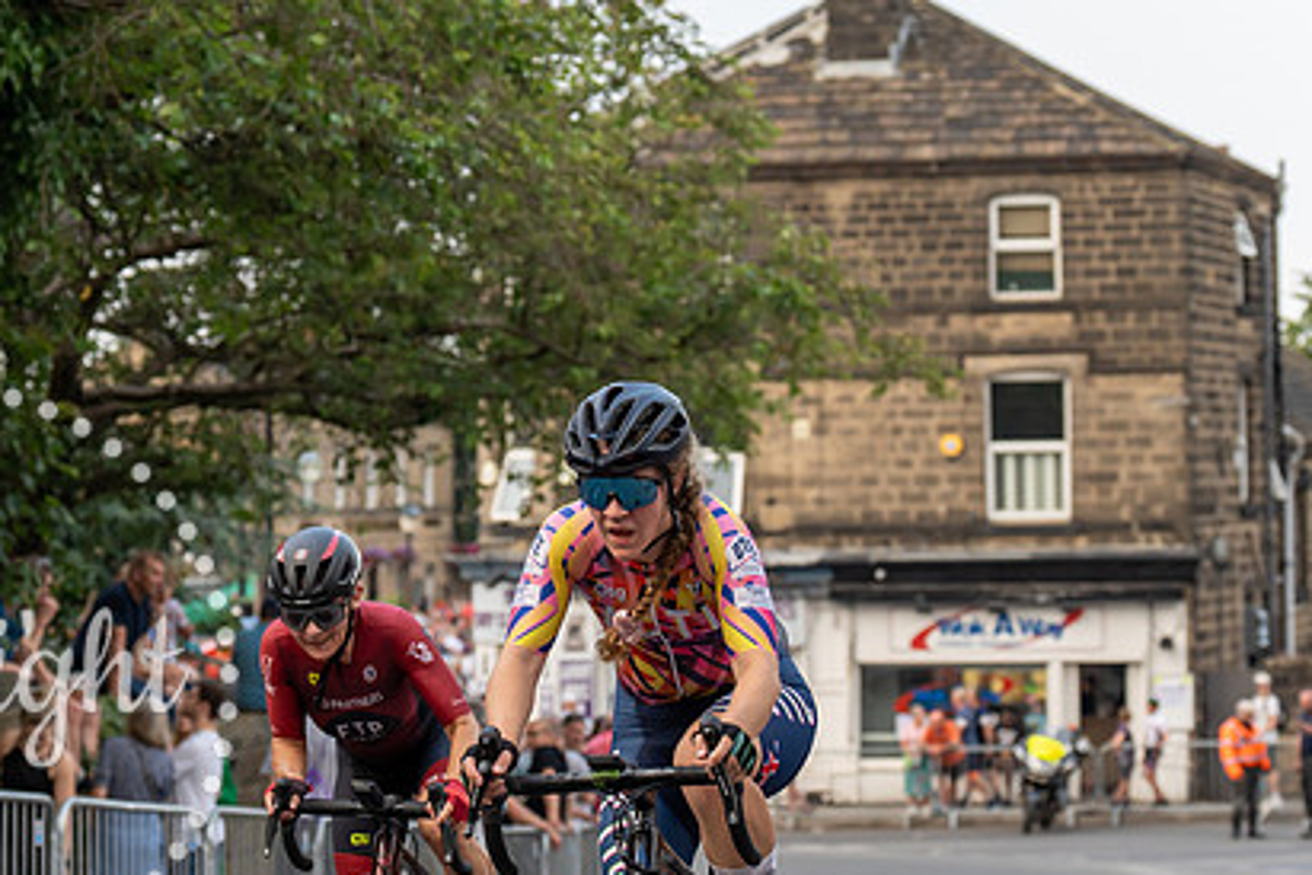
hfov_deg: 16.1
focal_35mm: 127
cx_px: 664
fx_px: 4628
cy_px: 362
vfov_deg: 10.8
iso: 800
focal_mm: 72
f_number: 4
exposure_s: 1/800
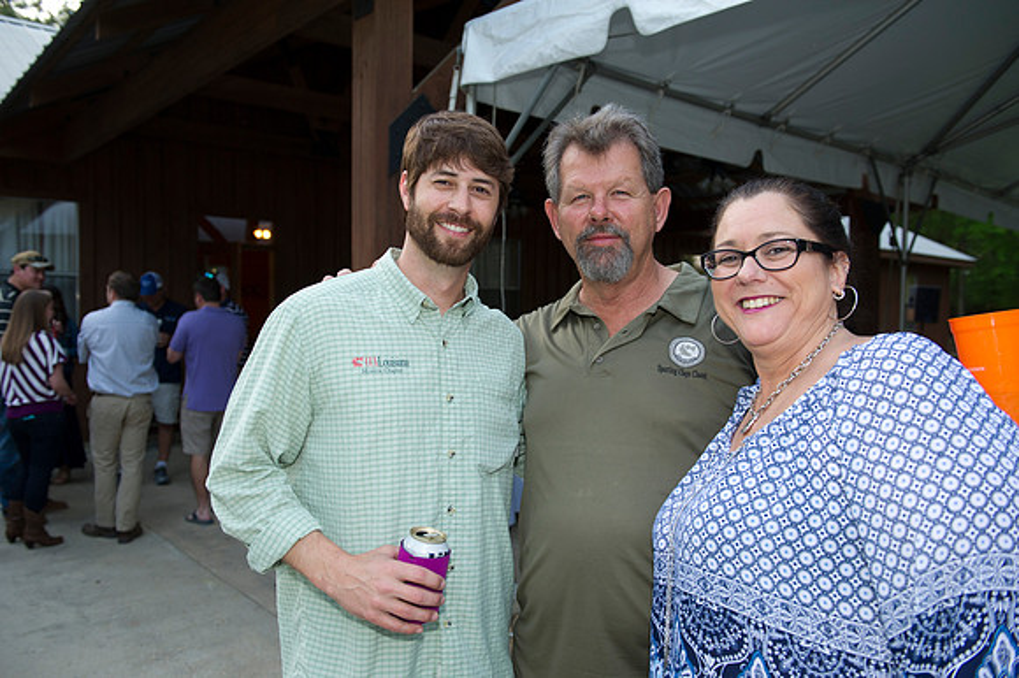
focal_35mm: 29
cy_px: 339
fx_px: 820
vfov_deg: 44.9
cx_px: 510
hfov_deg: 63.7
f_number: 4
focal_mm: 29
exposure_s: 1/100
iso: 640
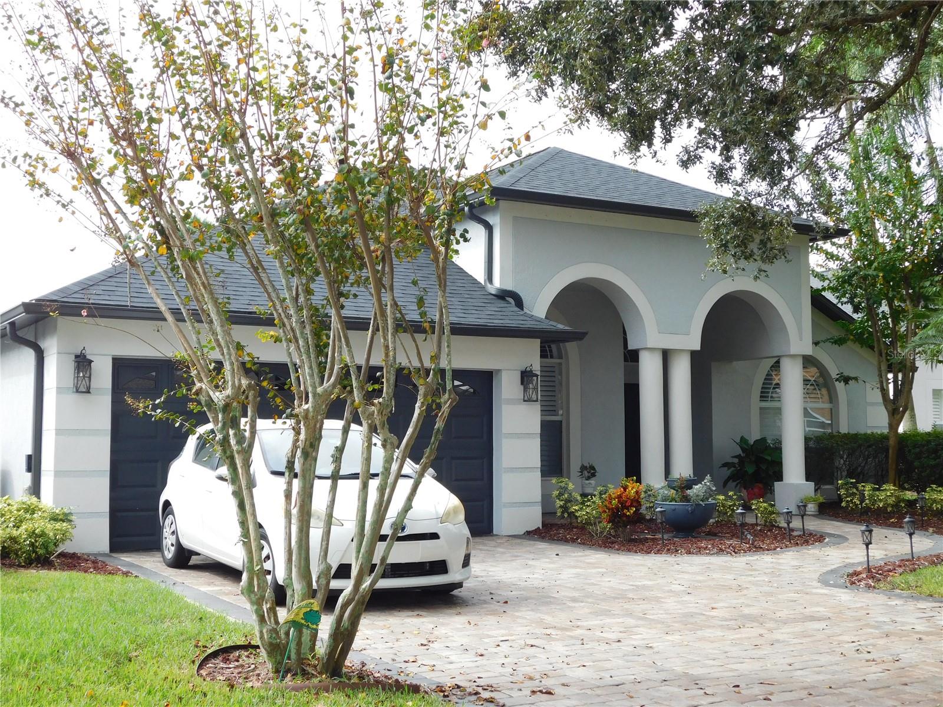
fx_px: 1226
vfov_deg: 32.2
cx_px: 472
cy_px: 354
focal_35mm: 45
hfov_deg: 42.1
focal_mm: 8
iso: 125
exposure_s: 1/400
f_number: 3.7
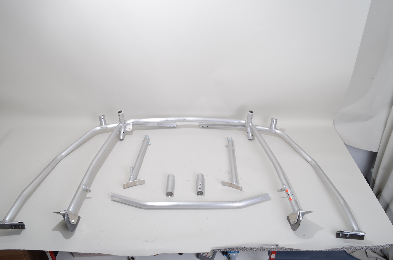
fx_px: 327
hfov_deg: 62.0
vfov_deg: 43.4
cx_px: 196
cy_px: 130
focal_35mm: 30
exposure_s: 1/160
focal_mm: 20
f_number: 10
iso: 100
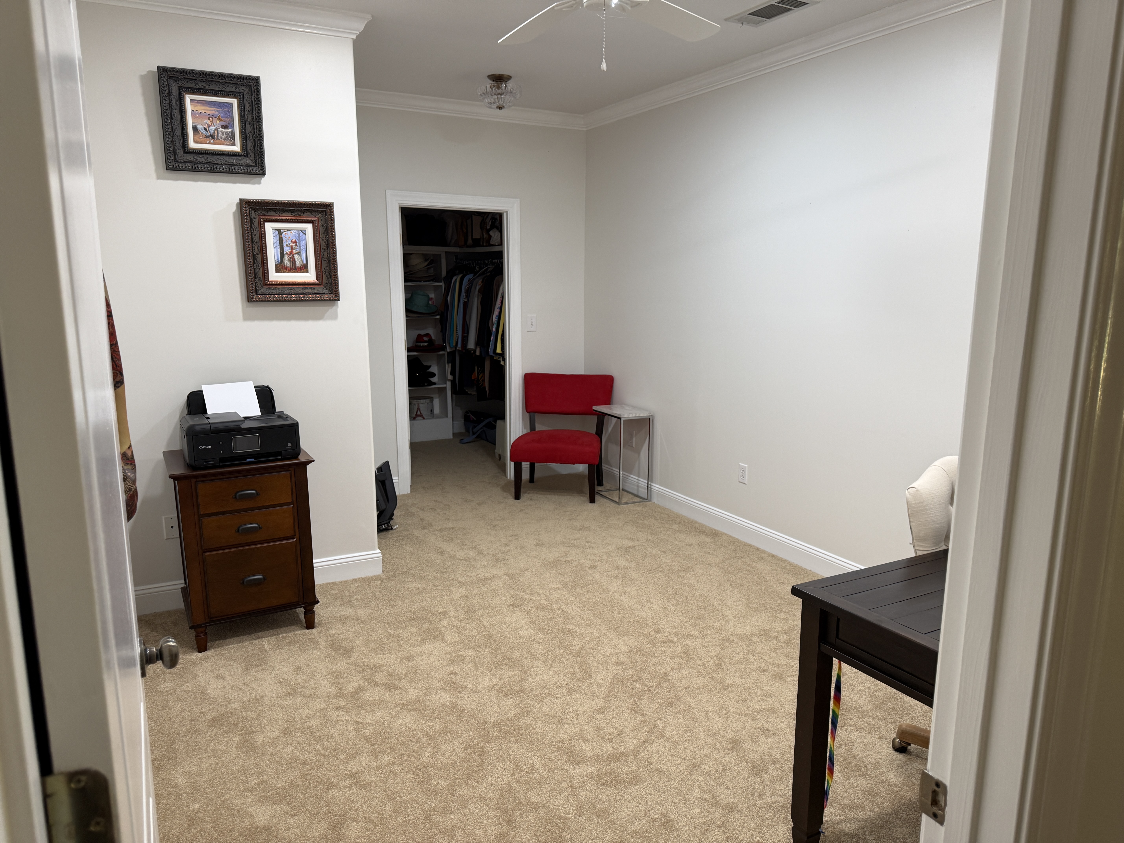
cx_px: 562
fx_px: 779
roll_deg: -0.6
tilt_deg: -9.8
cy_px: 422
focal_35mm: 24
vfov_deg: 56.8
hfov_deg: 71.6
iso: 125
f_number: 1.78
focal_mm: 6.76
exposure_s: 1/60
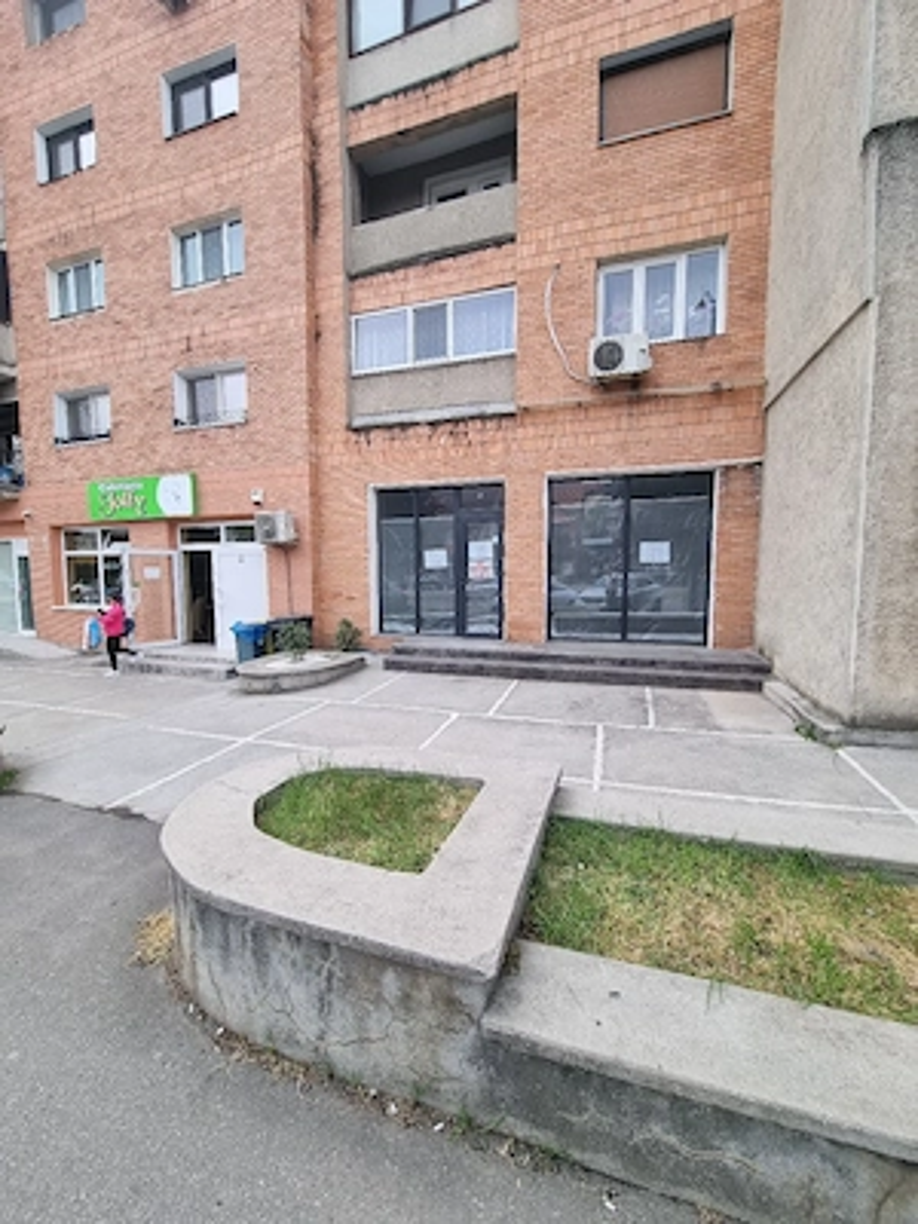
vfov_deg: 106.2
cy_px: 612
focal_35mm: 13
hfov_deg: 89.9
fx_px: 460
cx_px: 459
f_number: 2.2
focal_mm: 2.2
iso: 50
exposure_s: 1/435
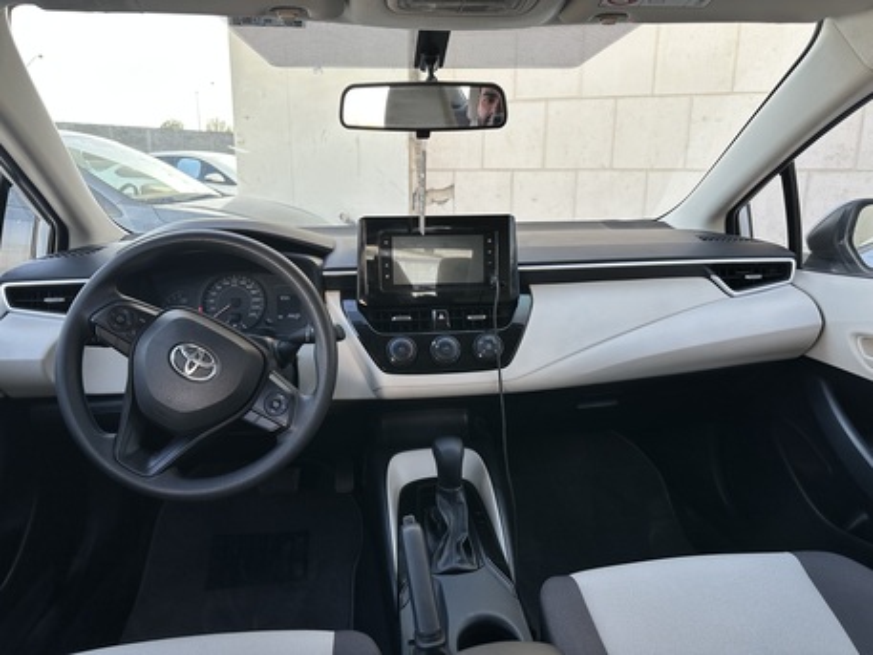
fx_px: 605
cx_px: 436
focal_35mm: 24
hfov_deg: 71.6
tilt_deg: -12.1
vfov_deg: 56.8
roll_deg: -0.4
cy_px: 328
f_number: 1.78
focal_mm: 6.86
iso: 80
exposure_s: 1/325
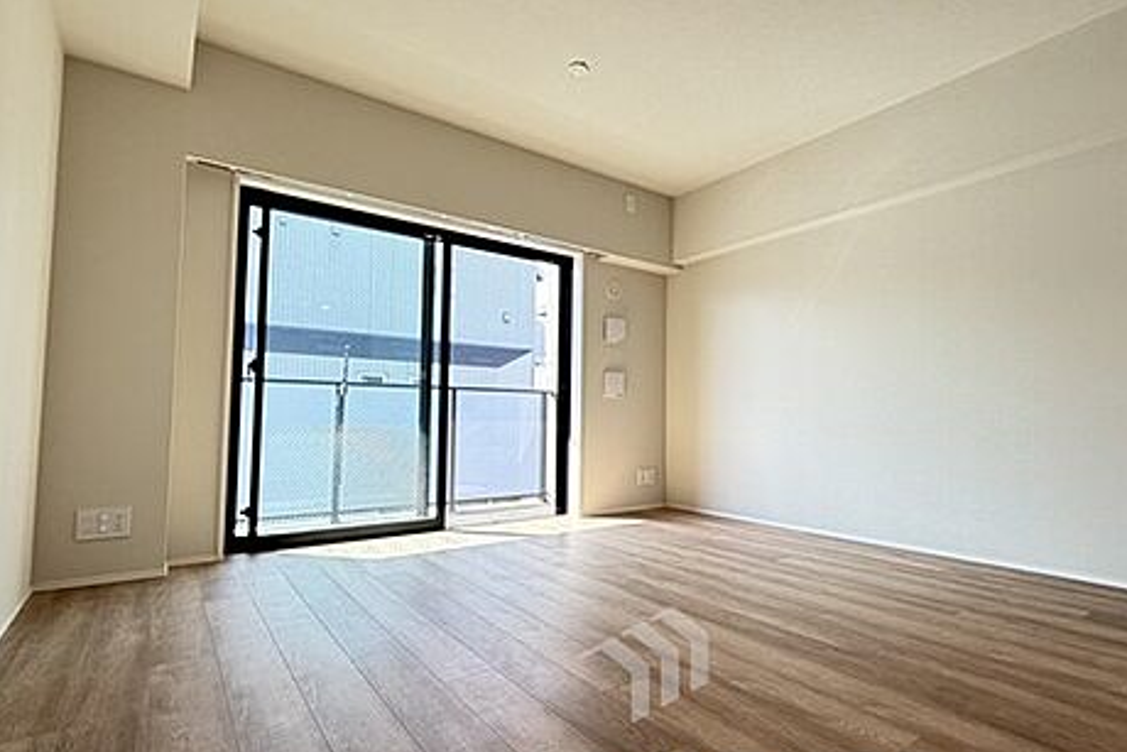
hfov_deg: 86.2
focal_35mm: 19
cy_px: 389
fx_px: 595
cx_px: 652
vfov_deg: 64.6
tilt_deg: +3.2
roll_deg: +0.1
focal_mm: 2.22
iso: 200
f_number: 2.2
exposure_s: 1/121
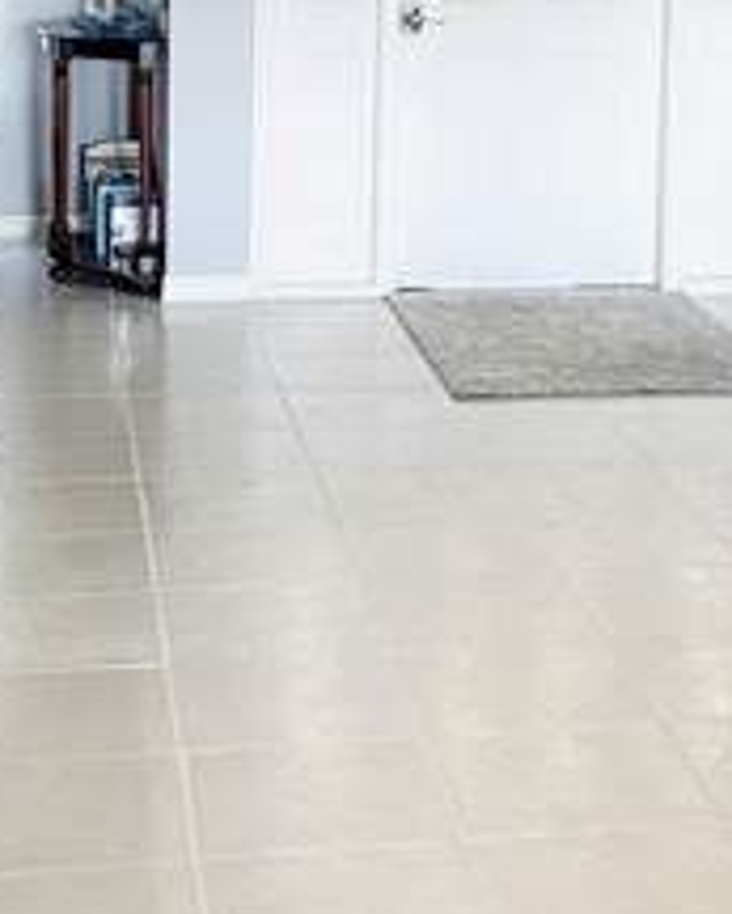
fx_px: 2030
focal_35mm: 75
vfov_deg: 24.5
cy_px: 57
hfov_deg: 20.3
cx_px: 512
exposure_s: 1/60
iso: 250
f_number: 1.8
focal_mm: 4.25
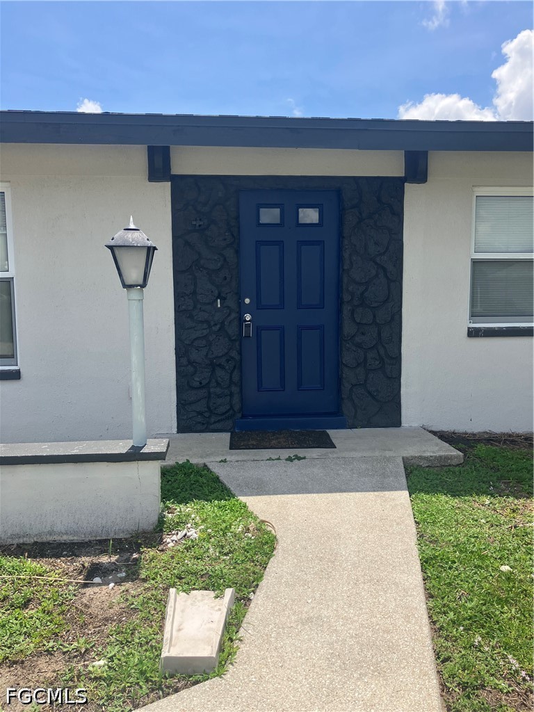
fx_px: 576
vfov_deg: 63.4
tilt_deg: -1.0
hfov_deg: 49.7
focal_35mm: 28
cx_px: 267
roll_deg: +2.7
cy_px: 356
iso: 32
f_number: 1.8
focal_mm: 3.99
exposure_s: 1/1919
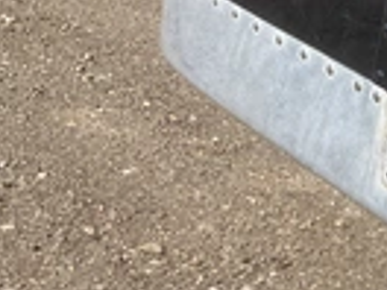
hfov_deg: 21.0
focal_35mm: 88
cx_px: 440
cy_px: 155
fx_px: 984
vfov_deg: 16.8
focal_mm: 3
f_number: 1.8
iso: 25
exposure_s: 1/912
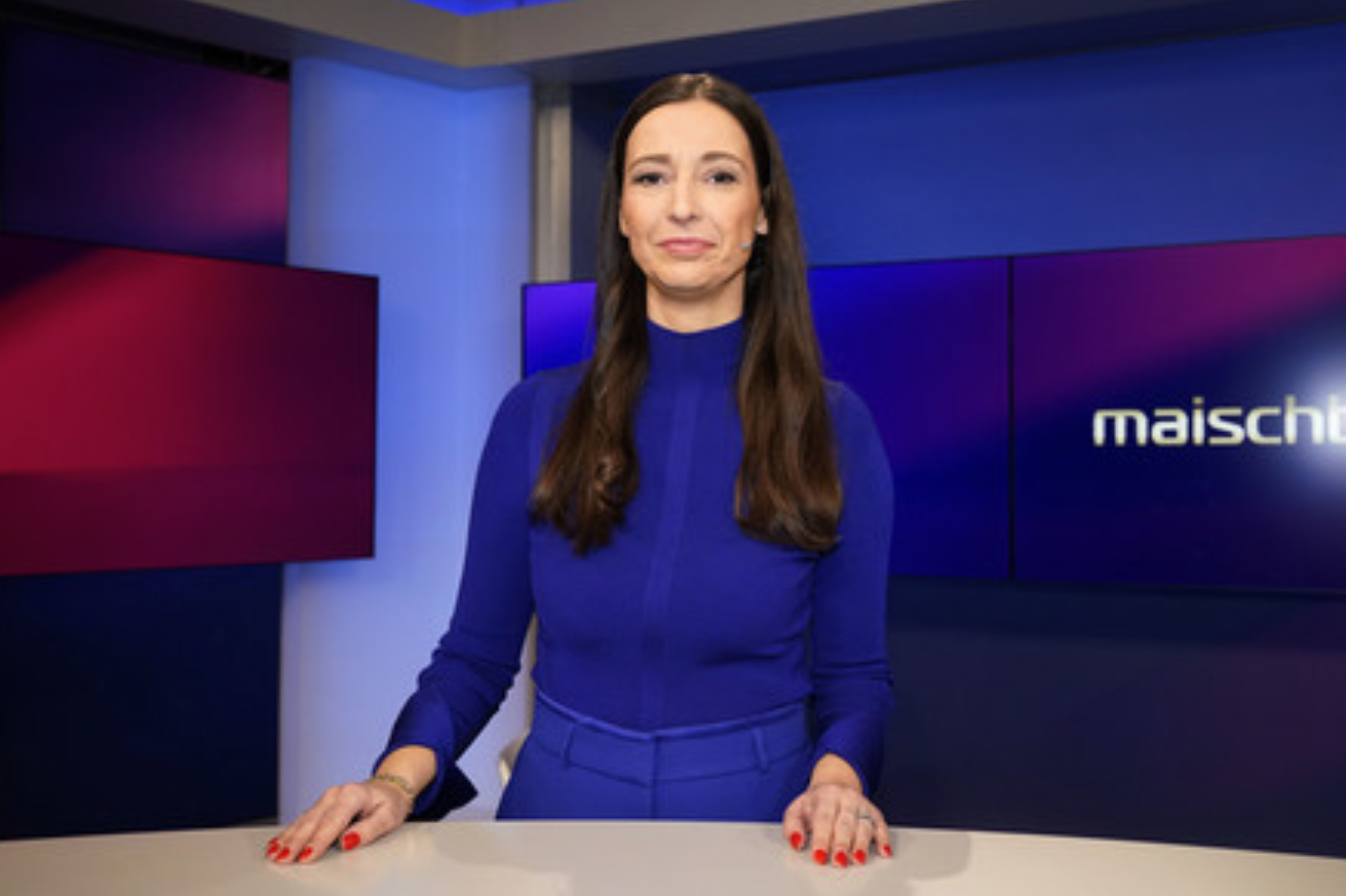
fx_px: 1196
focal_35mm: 32
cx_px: 676
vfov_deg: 41.1
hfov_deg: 58.7
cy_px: 459
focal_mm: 31
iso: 2000
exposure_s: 1/160
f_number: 5
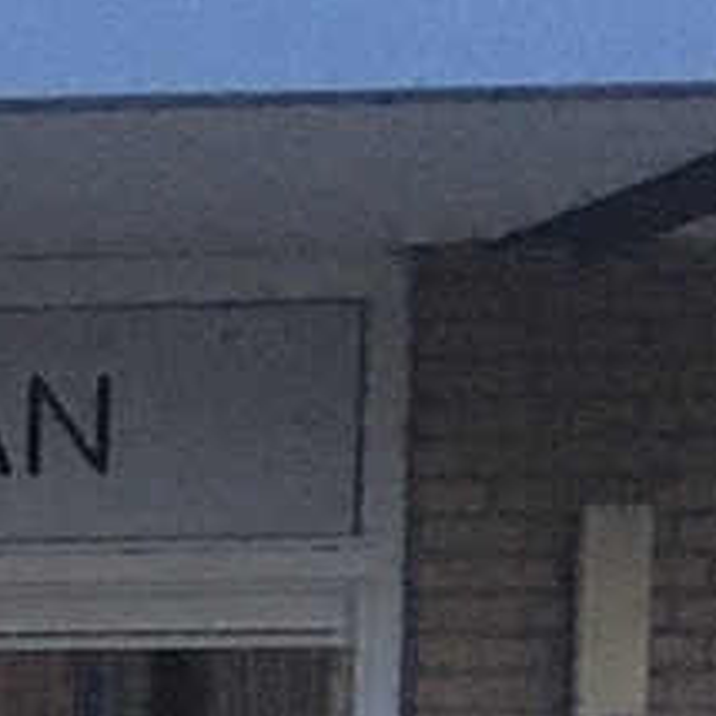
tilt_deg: -4.0
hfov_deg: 5.8
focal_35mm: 242
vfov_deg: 7.0
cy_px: 1455
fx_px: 5663
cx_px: -2526
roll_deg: +1.0
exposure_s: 1/17
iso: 250
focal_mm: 4.15
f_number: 2.2
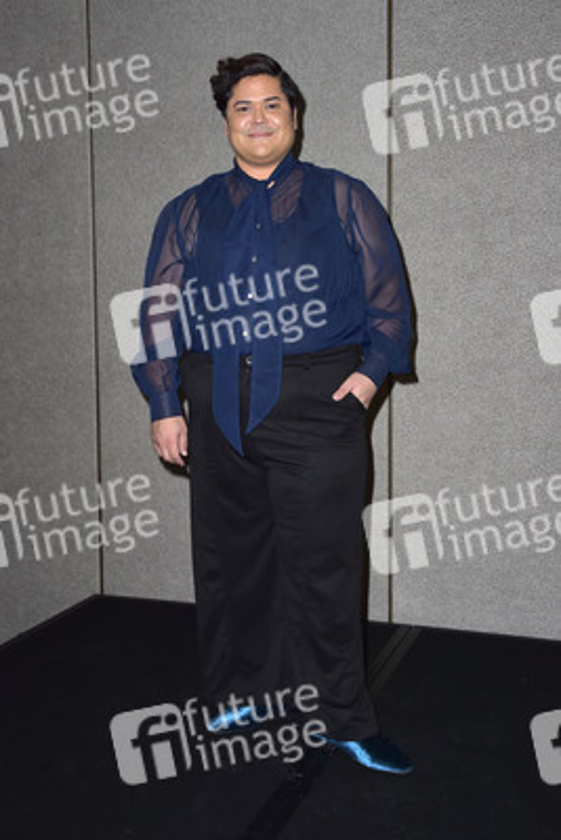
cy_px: 420
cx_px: 280
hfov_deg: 35.1
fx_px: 887
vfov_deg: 50.7
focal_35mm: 38
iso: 500
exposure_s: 1/250
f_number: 6.3
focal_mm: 38
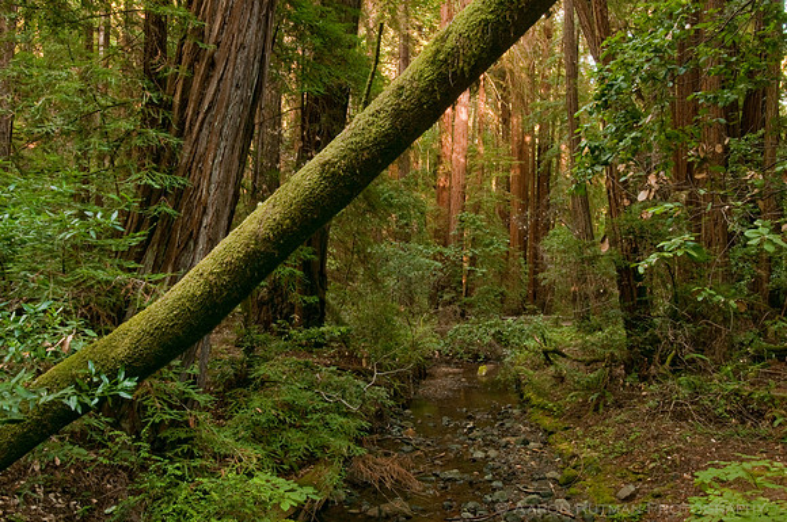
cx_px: 394
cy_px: 261
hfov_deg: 57.3
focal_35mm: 33
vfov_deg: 39.9
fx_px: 720
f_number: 22
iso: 200
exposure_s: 8
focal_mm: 22
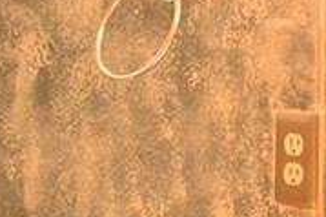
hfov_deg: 9.9
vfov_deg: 6.6
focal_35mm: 206
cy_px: 27
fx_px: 1864
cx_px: 330
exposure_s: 1/8
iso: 100
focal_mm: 24
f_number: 4
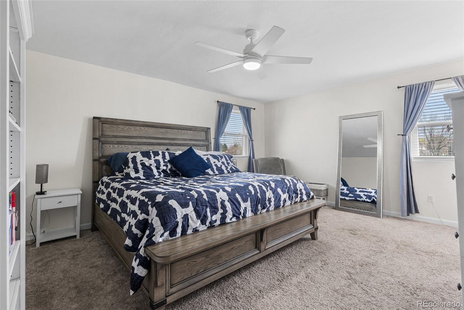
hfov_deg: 96.7
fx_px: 206
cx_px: 232
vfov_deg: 73.8
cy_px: 155
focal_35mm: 16
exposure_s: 1
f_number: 8
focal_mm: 16
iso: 200
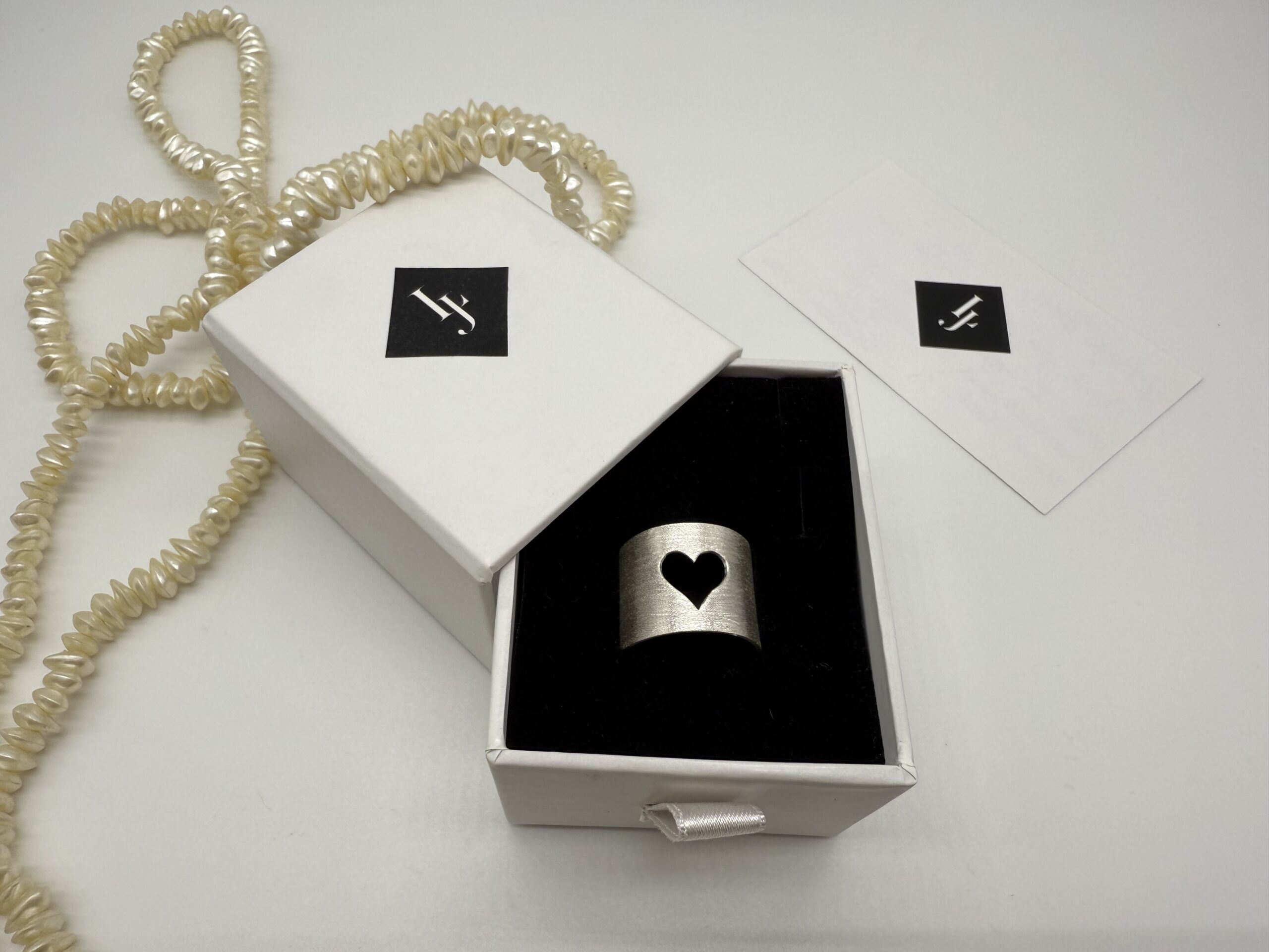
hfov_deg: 71.6
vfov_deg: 56.8
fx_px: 880
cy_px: 476
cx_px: 634
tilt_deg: -58.6
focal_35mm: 24
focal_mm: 2.22
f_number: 2.2
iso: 40
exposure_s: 1/387
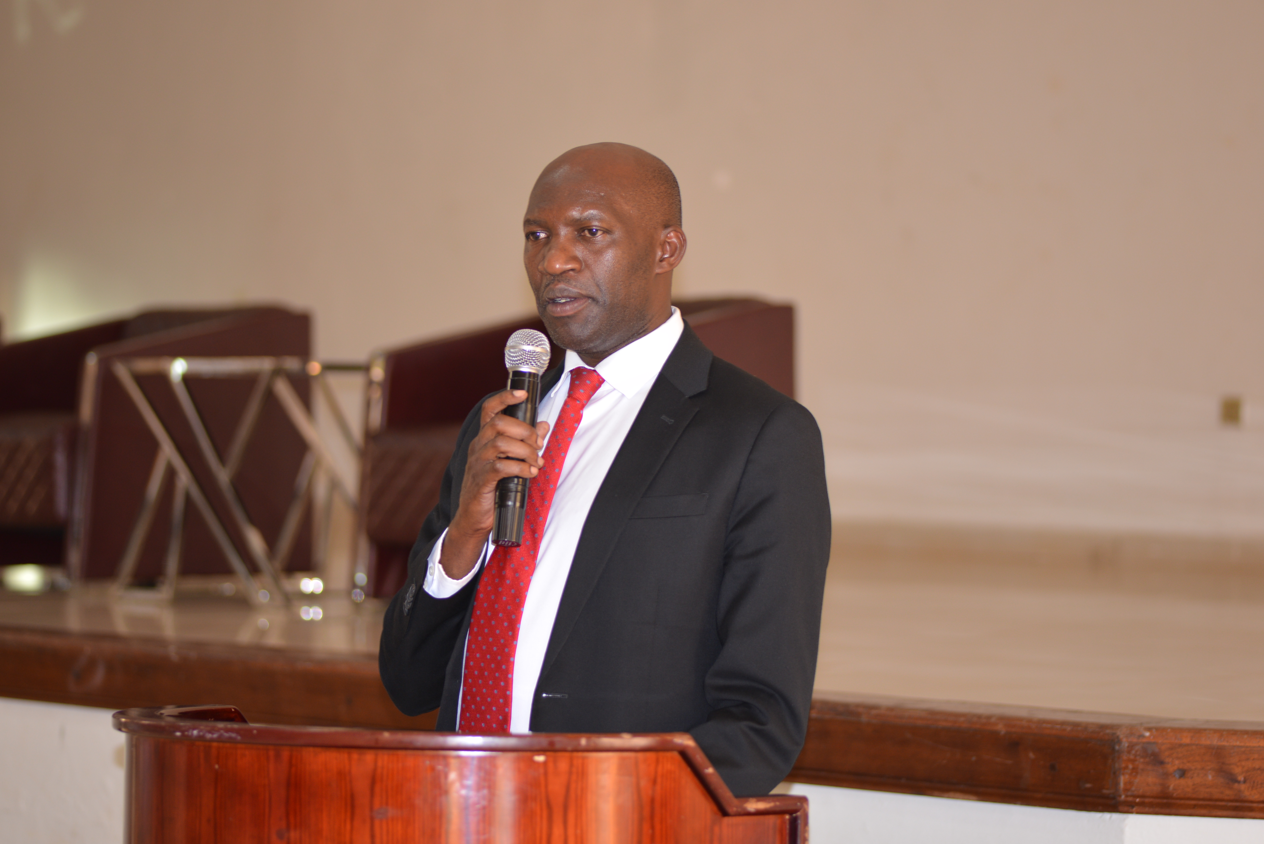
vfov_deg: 12.5
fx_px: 3864
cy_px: 415
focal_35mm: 110
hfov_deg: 18.6
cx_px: 612
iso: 400
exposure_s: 1/60
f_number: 2.8
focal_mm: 100
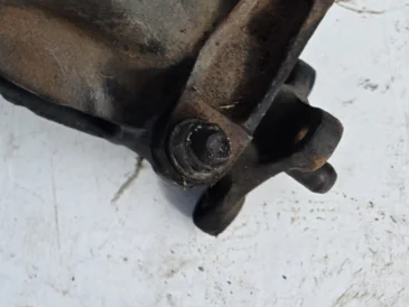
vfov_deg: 21.0
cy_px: -100
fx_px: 745
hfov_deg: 27.6
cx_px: -59
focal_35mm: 63
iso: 80
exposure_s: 1/5000
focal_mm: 6.3
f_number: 1.7
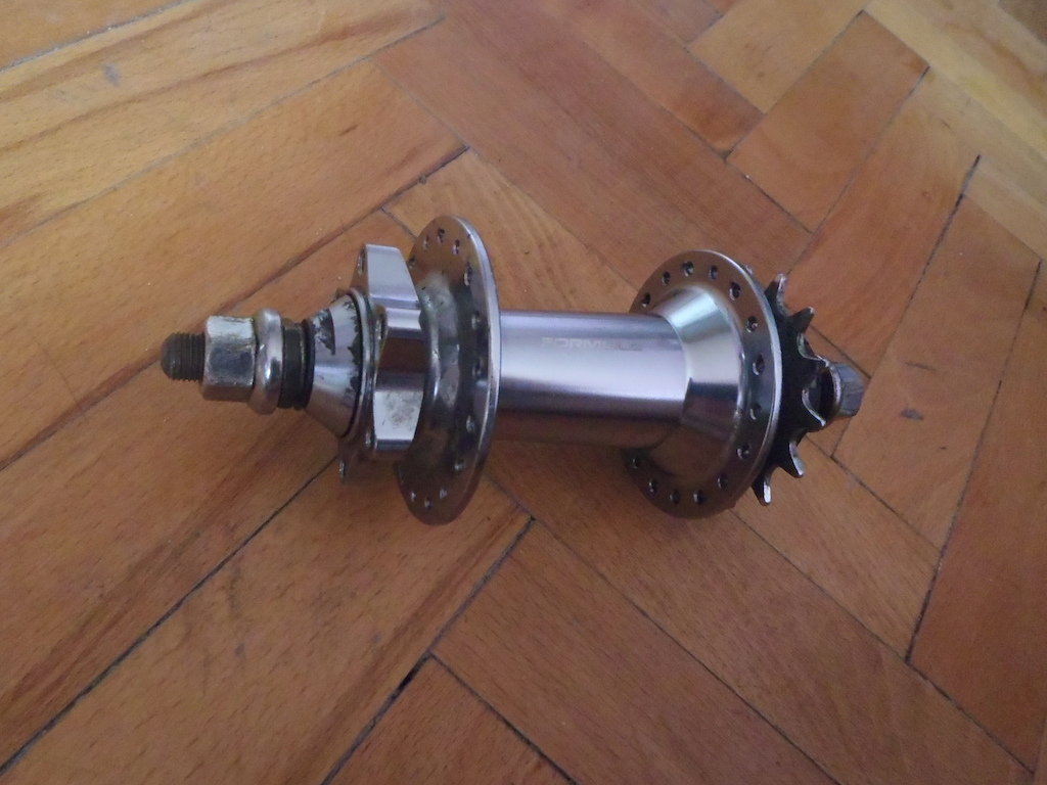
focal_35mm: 28
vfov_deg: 49.7
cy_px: 392
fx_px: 847
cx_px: 524
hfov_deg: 63.4
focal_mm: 5
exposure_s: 1/20
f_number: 3.5
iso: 800
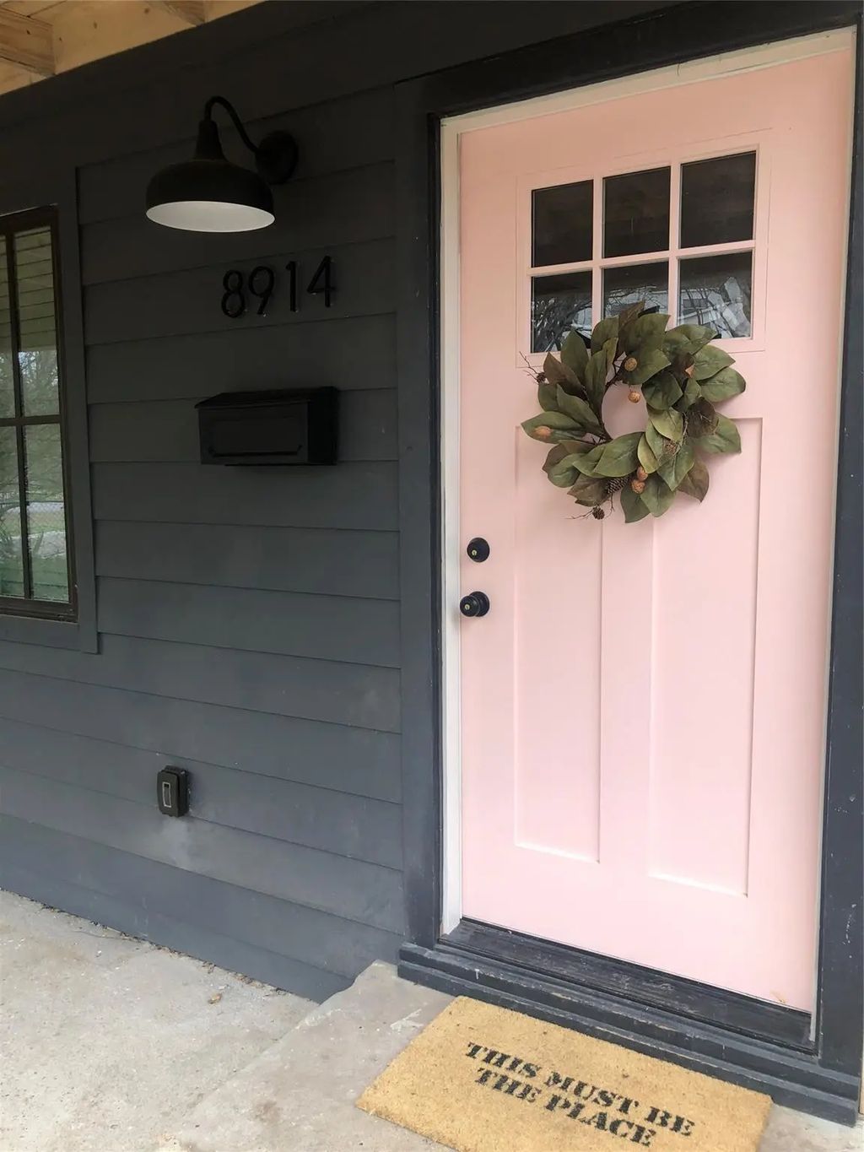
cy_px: 576
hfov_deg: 49.8
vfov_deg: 63.4
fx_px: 932
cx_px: 432
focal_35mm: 28
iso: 32
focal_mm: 3.99
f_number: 1.8
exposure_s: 1/120
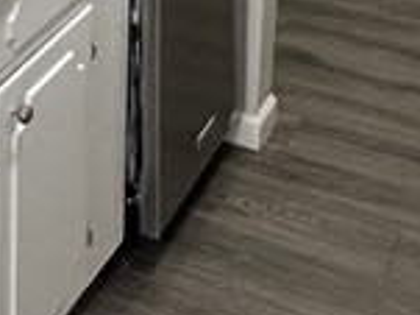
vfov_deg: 14.5
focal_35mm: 88
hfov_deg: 21.3
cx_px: -22
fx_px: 1067
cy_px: -270
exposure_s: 1/60
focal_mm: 1.57
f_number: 1.8
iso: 250
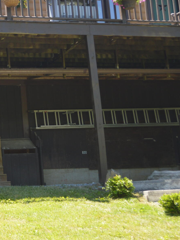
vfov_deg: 20.6
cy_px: 73
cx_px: -39
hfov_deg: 15.0
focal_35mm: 95
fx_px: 659
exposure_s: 1/160
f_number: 4.2
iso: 100
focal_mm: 26
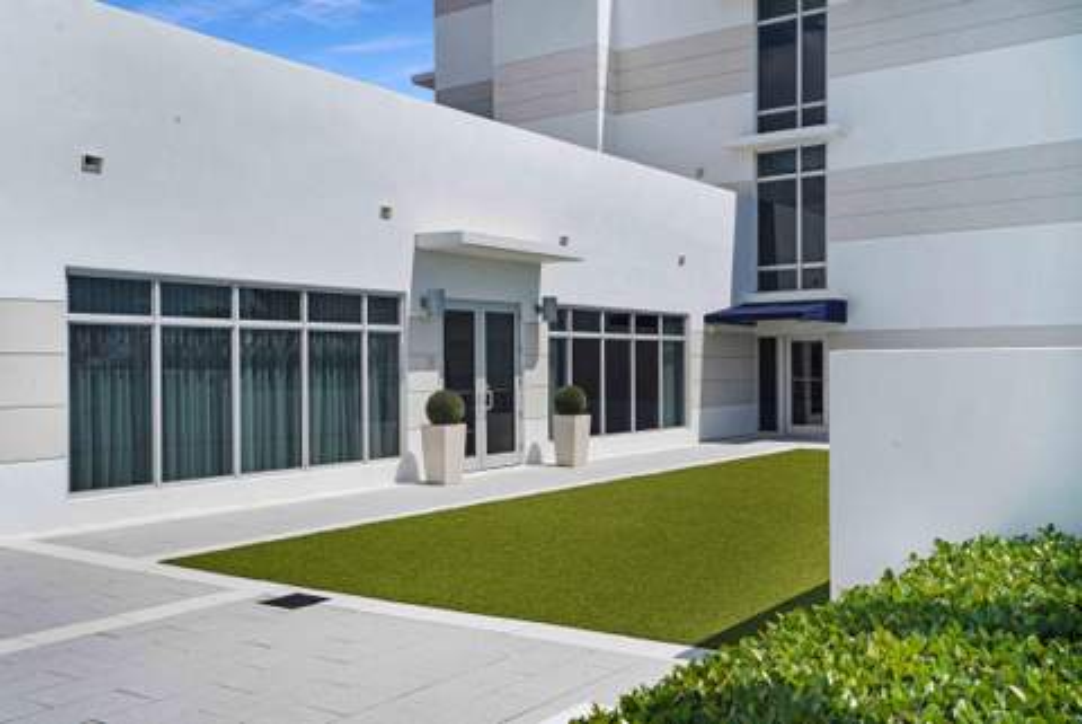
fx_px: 1053
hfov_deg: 54.4
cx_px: 541
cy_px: 362
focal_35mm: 35
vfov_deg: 37.9
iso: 80
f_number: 11
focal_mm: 35
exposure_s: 1/200
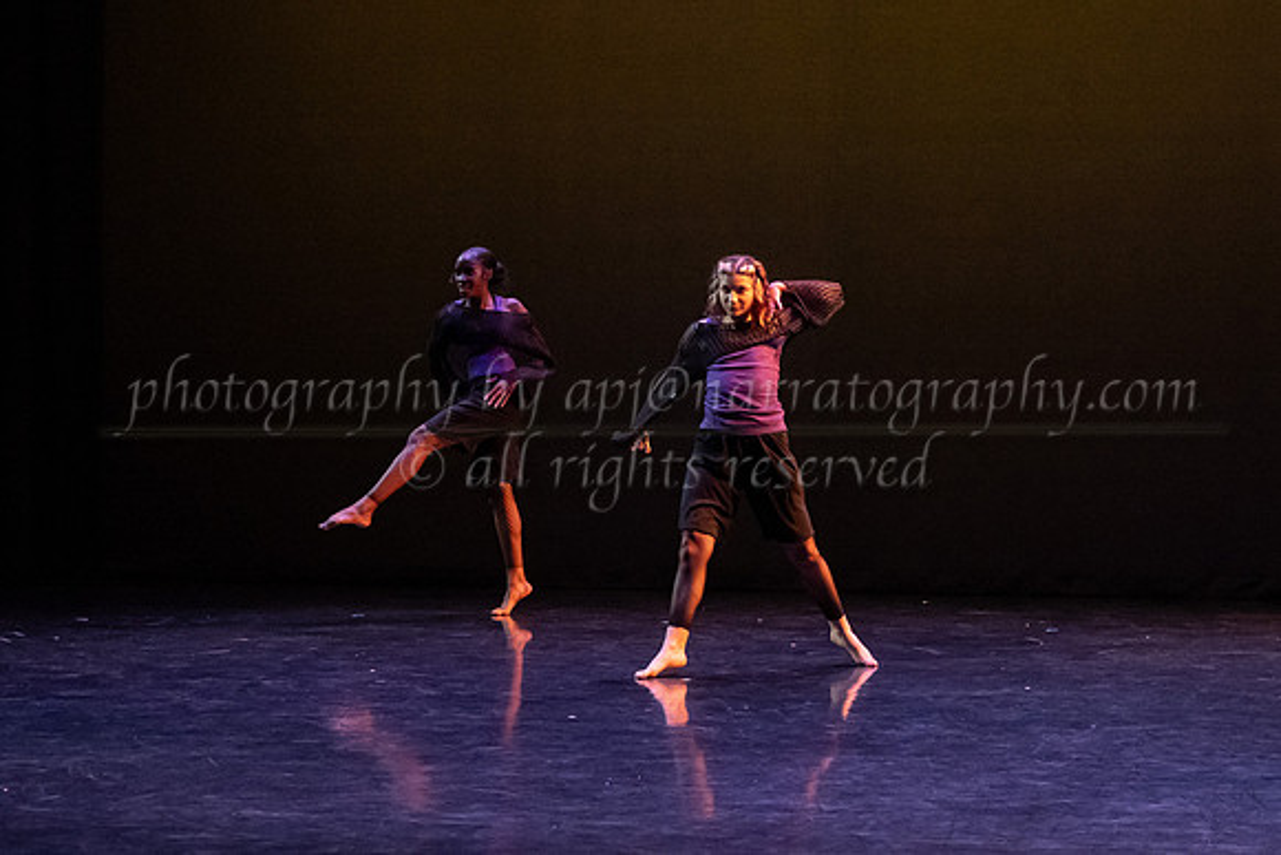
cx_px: 816
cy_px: 402
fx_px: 3033
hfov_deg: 23.8
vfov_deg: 16.0
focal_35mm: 85
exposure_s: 1/400
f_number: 4
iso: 4000
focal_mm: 61
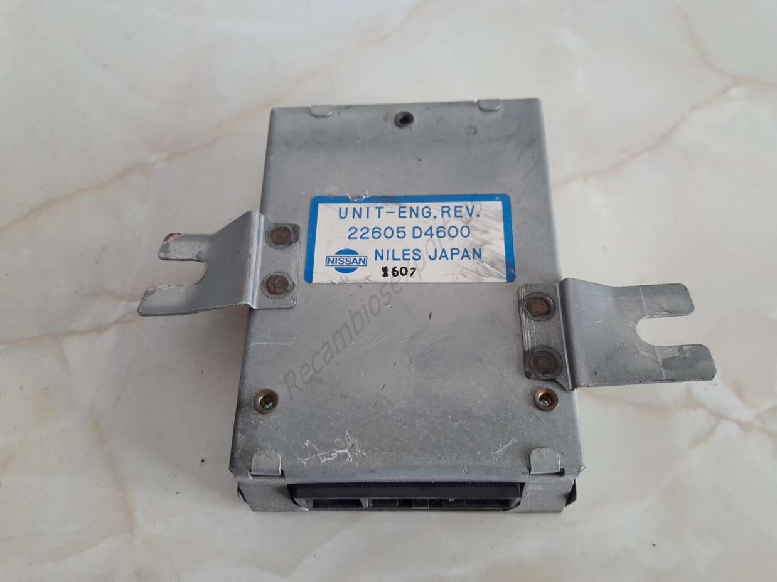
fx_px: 628
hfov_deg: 63.5
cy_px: 291
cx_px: 388
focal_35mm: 28
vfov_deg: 49.7
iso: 40
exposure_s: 1/30
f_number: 1.9
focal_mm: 3.7
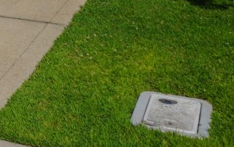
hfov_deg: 16.0
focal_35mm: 103
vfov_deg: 11.6
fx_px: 657
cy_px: -132
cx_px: -227
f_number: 5
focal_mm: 16
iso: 100
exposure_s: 1/1600
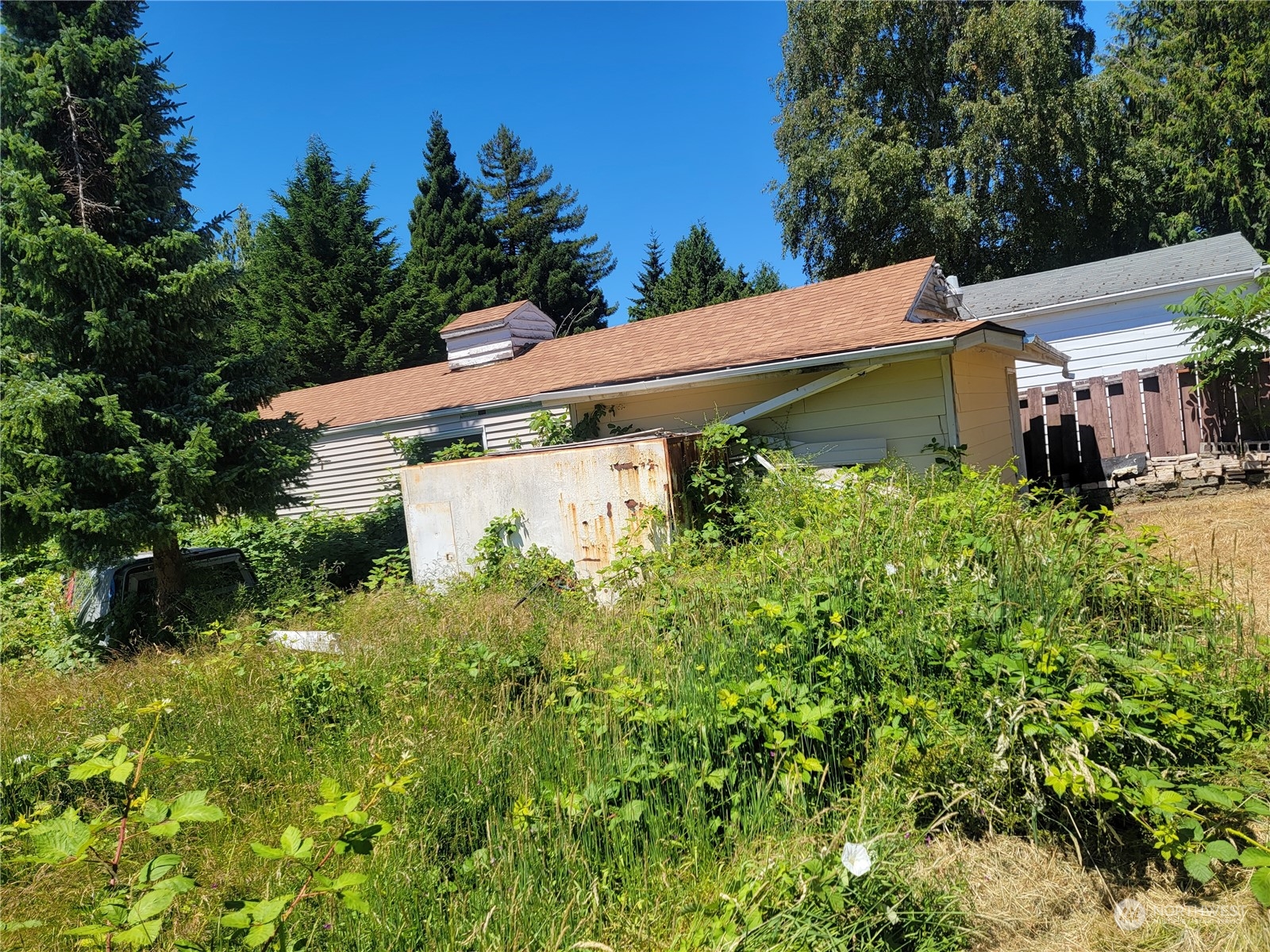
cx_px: 635
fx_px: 881
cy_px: 476
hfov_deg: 71.6
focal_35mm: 24
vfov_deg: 56.8
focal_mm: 6.7
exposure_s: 1/873
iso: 16
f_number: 1.8
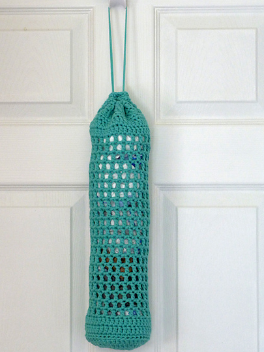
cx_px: 123
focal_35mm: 122
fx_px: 1241
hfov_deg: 12.1
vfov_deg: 16.1
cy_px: 171
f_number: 3.5
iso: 200
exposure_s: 1/25
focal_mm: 18.6
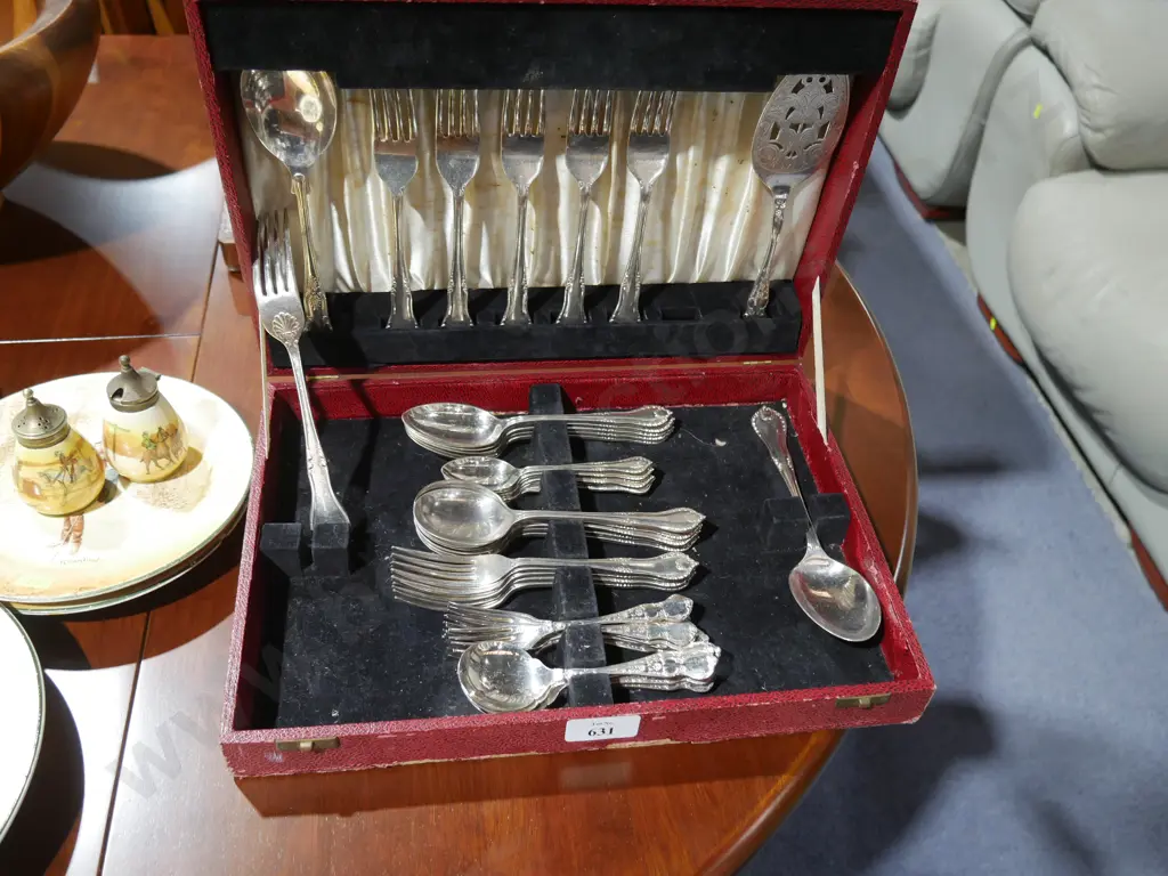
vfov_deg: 44.2
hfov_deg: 56.8
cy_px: 438
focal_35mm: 32
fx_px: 1080
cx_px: 584
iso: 800
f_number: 3.6
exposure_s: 1/60
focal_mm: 16
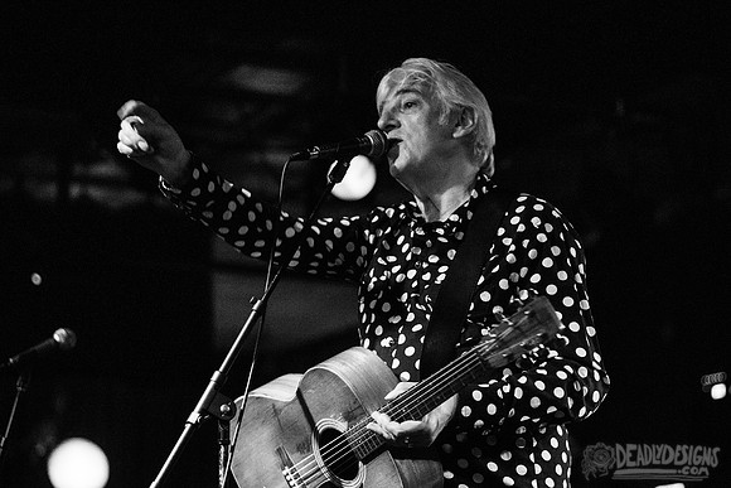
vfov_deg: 12.0
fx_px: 2319
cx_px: 417
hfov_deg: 17.9
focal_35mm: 114
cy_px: 210
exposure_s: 1/60
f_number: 2.8
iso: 3200
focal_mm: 100
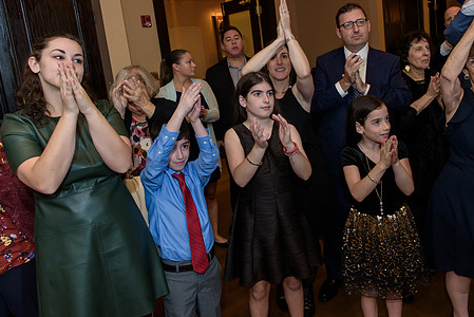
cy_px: 119
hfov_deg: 59.9
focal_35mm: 31
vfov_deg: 42.1
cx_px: 279
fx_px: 408
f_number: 3.2
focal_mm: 24
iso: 1600
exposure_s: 1/125
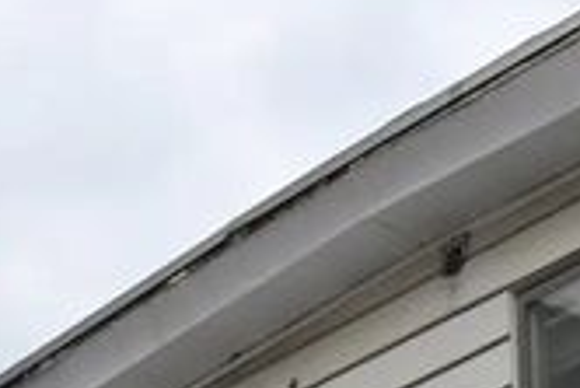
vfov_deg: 7.6
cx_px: 363
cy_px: 1154
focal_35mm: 160
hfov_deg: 12.8
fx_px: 2580
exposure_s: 1/200
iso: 100
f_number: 7.1
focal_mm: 26
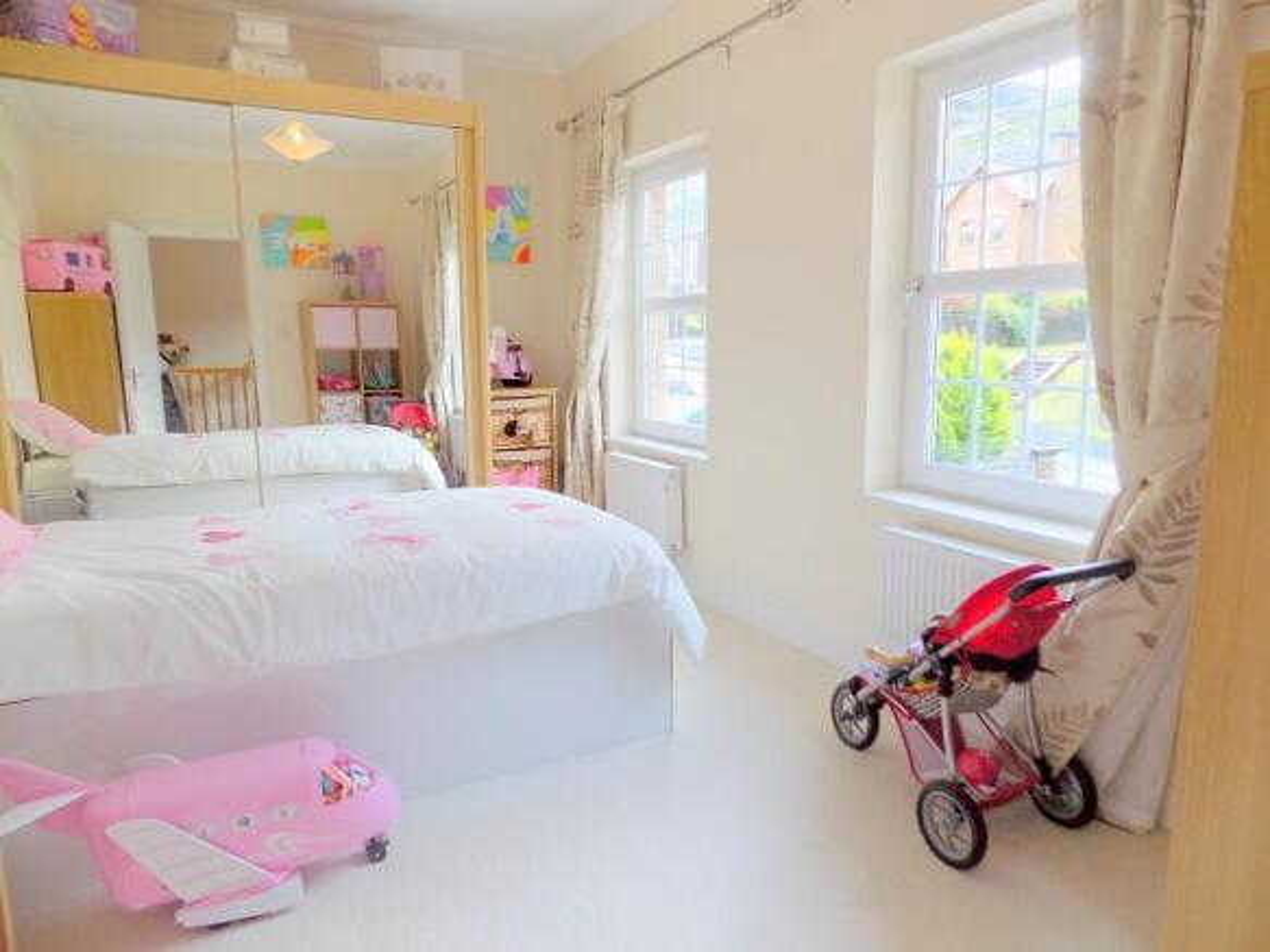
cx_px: 635
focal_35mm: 23
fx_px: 844
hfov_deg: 73.9
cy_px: 476
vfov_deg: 58.9
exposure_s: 1/50
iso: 80
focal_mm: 4
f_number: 3.1
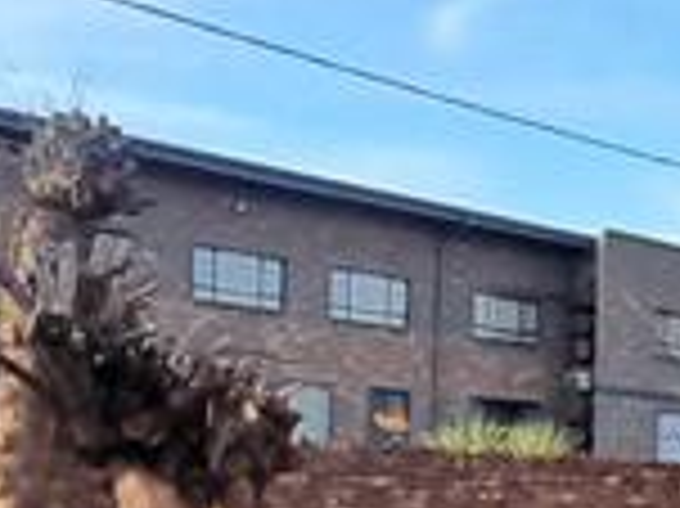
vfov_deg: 20.5
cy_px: 517
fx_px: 1354
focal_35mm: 69
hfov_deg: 20.5
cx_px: 1202
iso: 40
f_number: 2.2
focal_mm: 1.13
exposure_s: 1/405
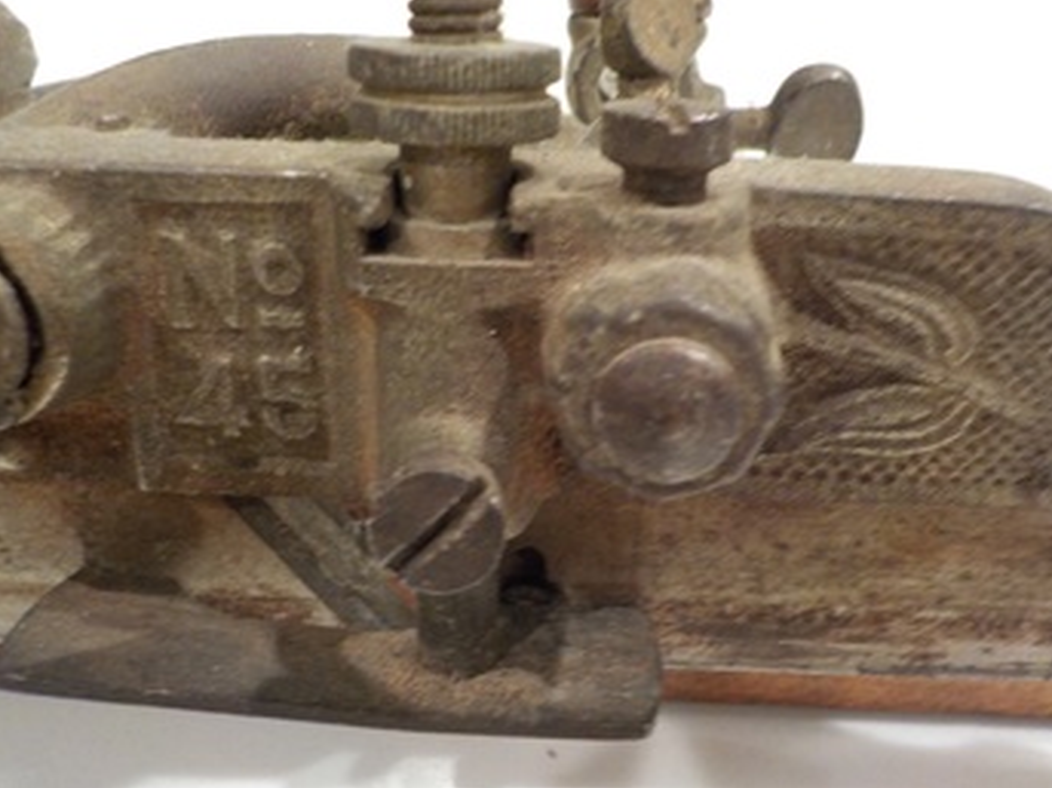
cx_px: 558
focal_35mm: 35
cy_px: 331
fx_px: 1063
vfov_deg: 40.6
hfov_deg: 52.6
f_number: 3.3
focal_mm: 4.1
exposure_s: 1/13
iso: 400
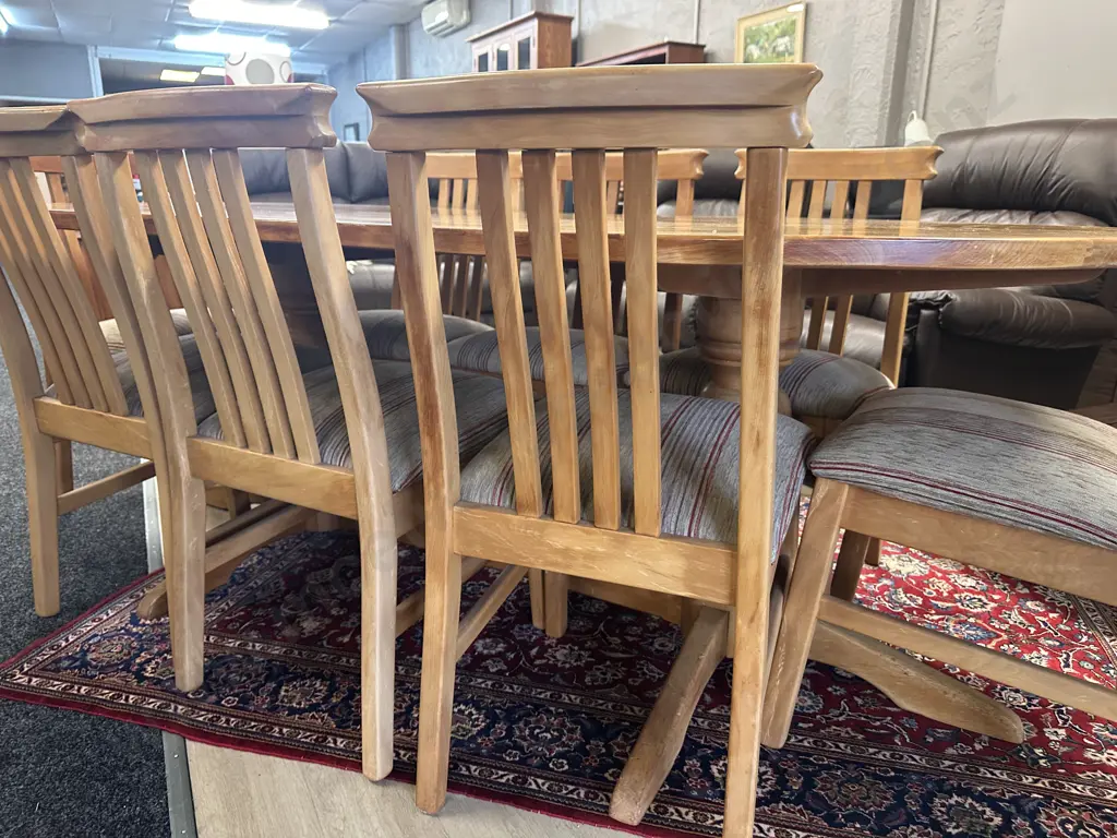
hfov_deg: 71.6
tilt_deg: -15.6
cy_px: 419
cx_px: 558
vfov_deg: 56.8
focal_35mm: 24
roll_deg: +0.5
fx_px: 774
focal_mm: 6.86
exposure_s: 1/50
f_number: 1.78
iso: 250
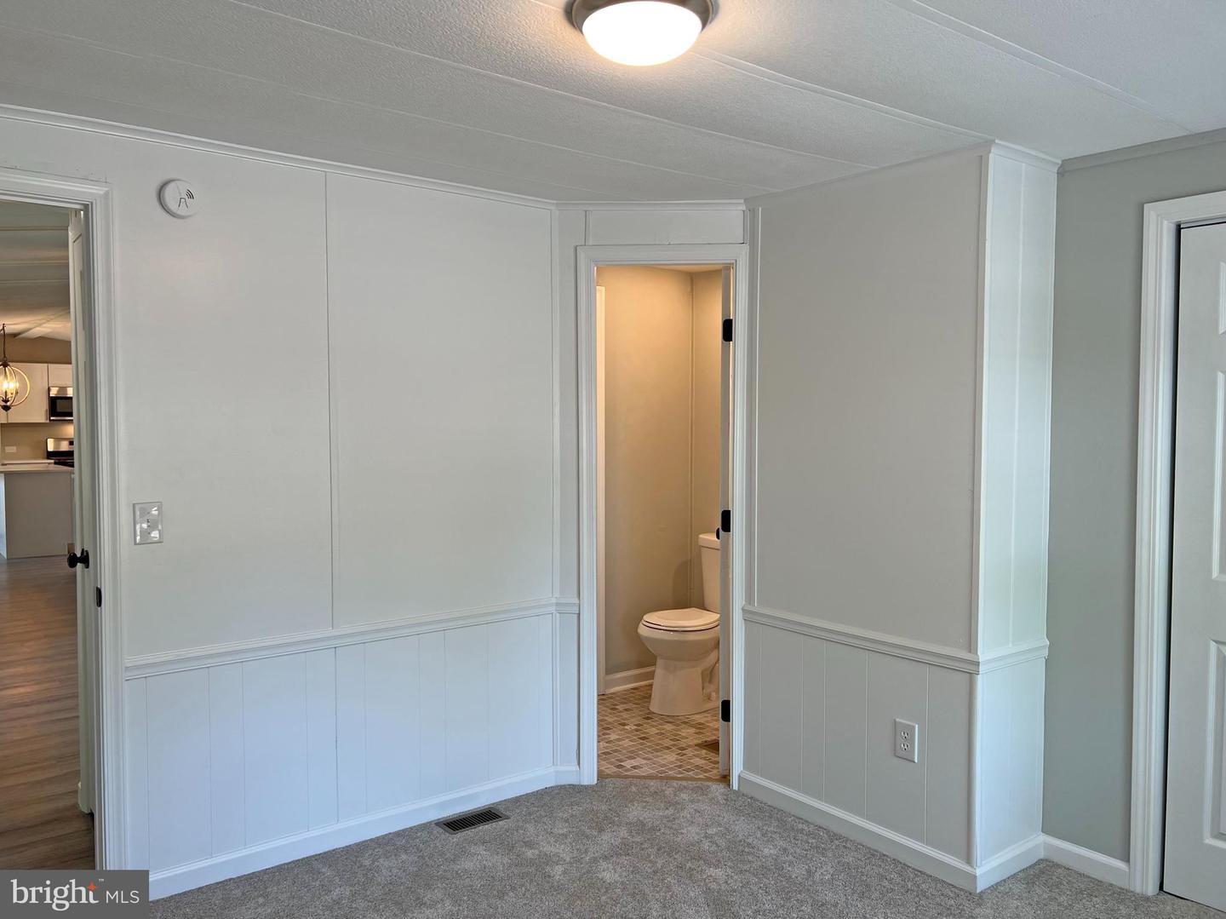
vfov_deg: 53.0
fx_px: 921
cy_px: 460
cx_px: 613
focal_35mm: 26
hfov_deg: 67.3
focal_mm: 5.7
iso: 50
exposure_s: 1/120
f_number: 1.5
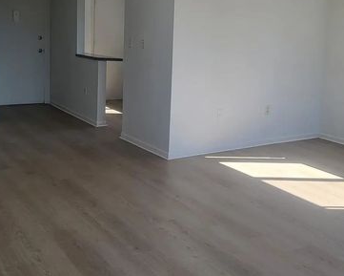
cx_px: 174
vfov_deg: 33.2
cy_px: 95
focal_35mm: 45
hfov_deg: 41.1
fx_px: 458
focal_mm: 5.4
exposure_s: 1/133
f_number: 1.8
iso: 40
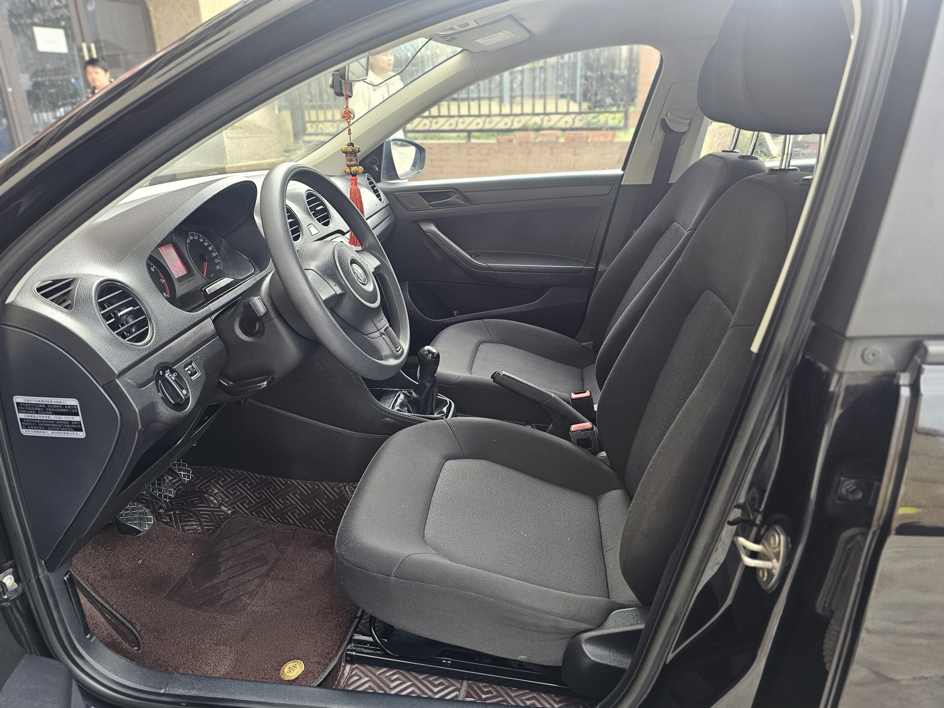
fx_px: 627
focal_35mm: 23
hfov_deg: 73.9
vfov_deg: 58.9
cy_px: 354
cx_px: 472
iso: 64
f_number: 1.7
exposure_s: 1/100
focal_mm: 6.3
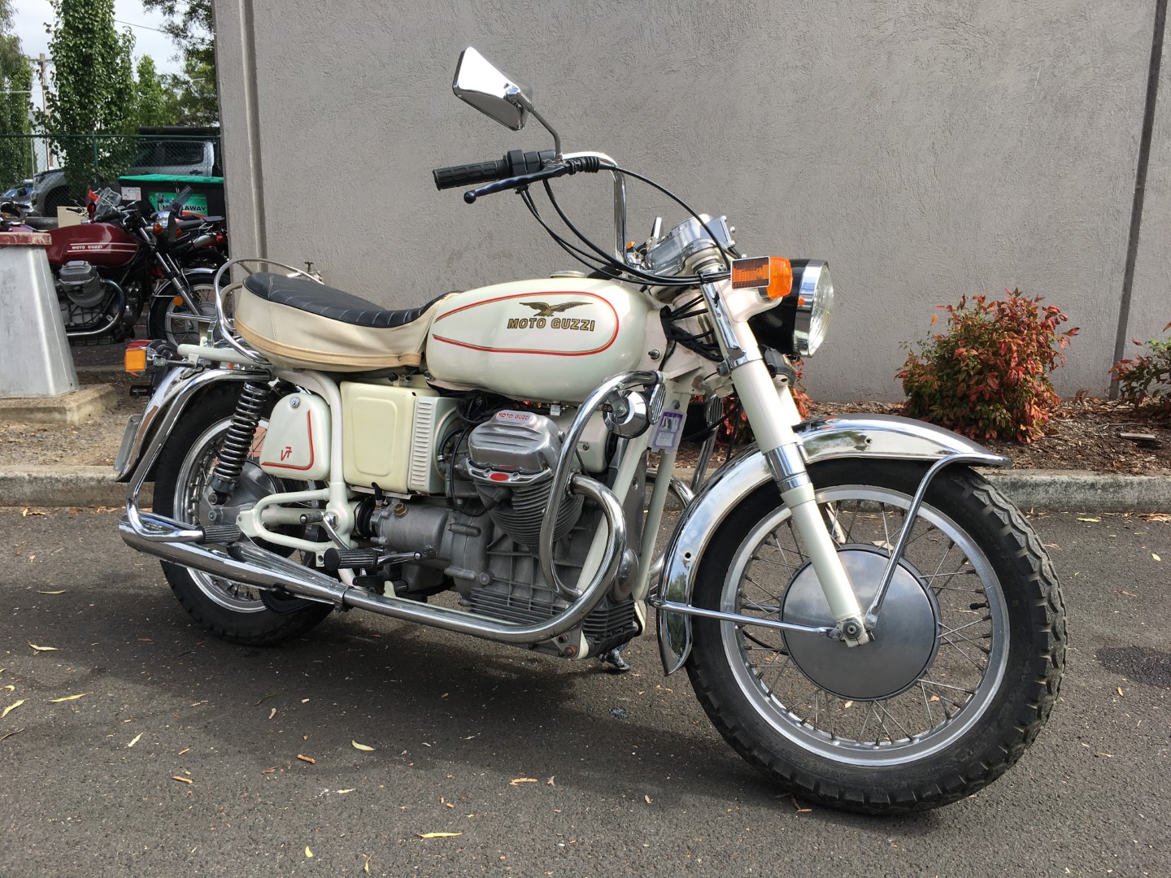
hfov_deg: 61.7
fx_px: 981
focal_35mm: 29
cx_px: 586
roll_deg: -0.9
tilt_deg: -11.1
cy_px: 439
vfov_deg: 48.2
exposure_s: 1/810
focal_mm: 4.15
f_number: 2.2
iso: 25
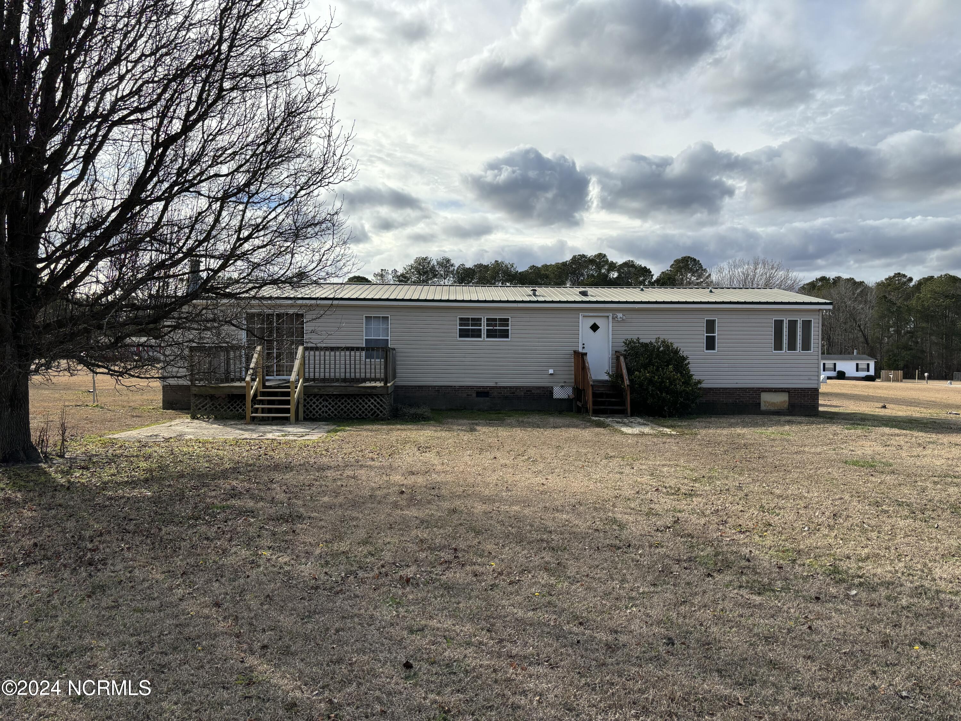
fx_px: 722
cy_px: 360
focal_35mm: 26
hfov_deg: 67.3
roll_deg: -0.4
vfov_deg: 53.1
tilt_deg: -1.3
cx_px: 480
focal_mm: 5.96
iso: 50
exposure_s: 1/3205
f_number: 1.6
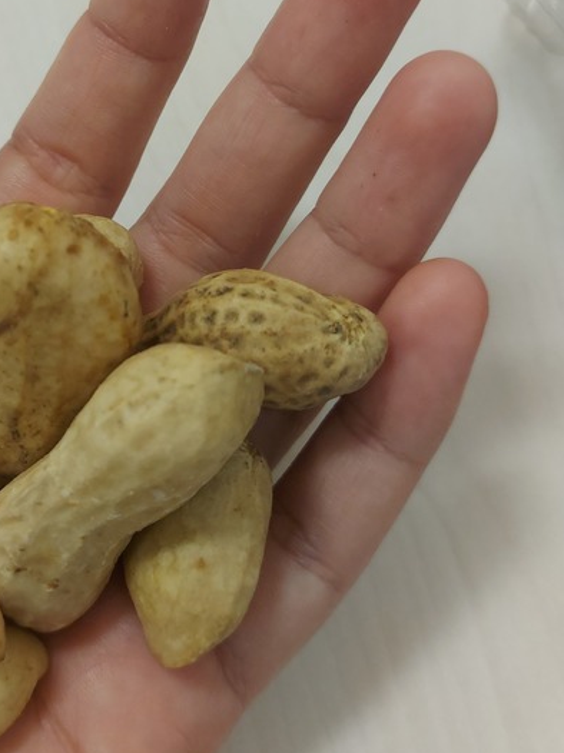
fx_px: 913
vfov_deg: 44.3
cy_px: 262
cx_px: 120
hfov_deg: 33.4
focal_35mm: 42
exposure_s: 1/50
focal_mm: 5.23
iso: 160
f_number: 1.8
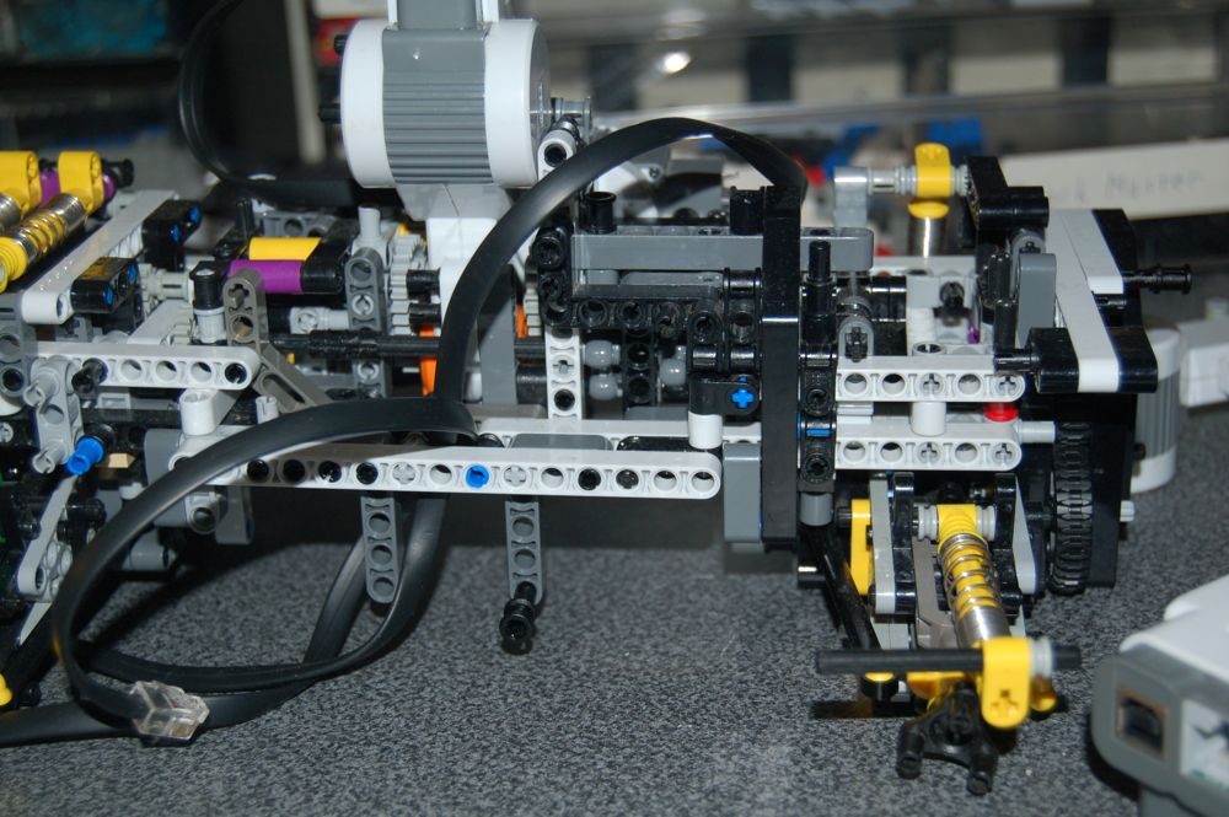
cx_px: 614
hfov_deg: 35.1
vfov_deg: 23.7
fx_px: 1944
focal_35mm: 57
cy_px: 408
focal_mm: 38
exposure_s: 1/60
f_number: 4.8
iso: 400
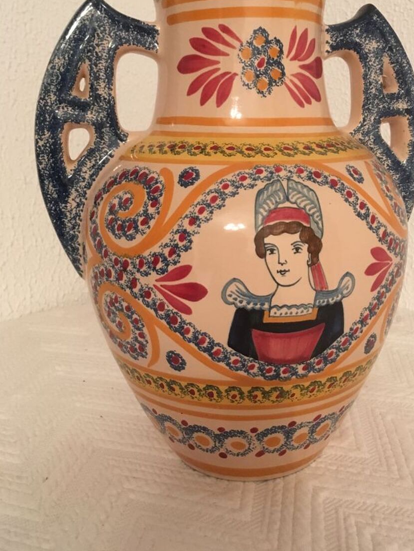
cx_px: 242
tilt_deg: -9.3
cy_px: 223
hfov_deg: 40.6
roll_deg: +2.1
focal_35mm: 35
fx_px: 558
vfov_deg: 52.3
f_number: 2.2
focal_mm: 4.15
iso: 250
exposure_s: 1/17
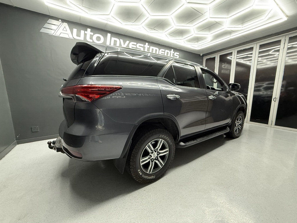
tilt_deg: -9.2
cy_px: 112
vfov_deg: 85.7
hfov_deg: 102.1
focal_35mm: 14
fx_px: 120
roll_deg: +1.0
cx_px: 148
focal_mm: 2.22
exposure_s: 1/50
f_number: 2.2
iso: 500
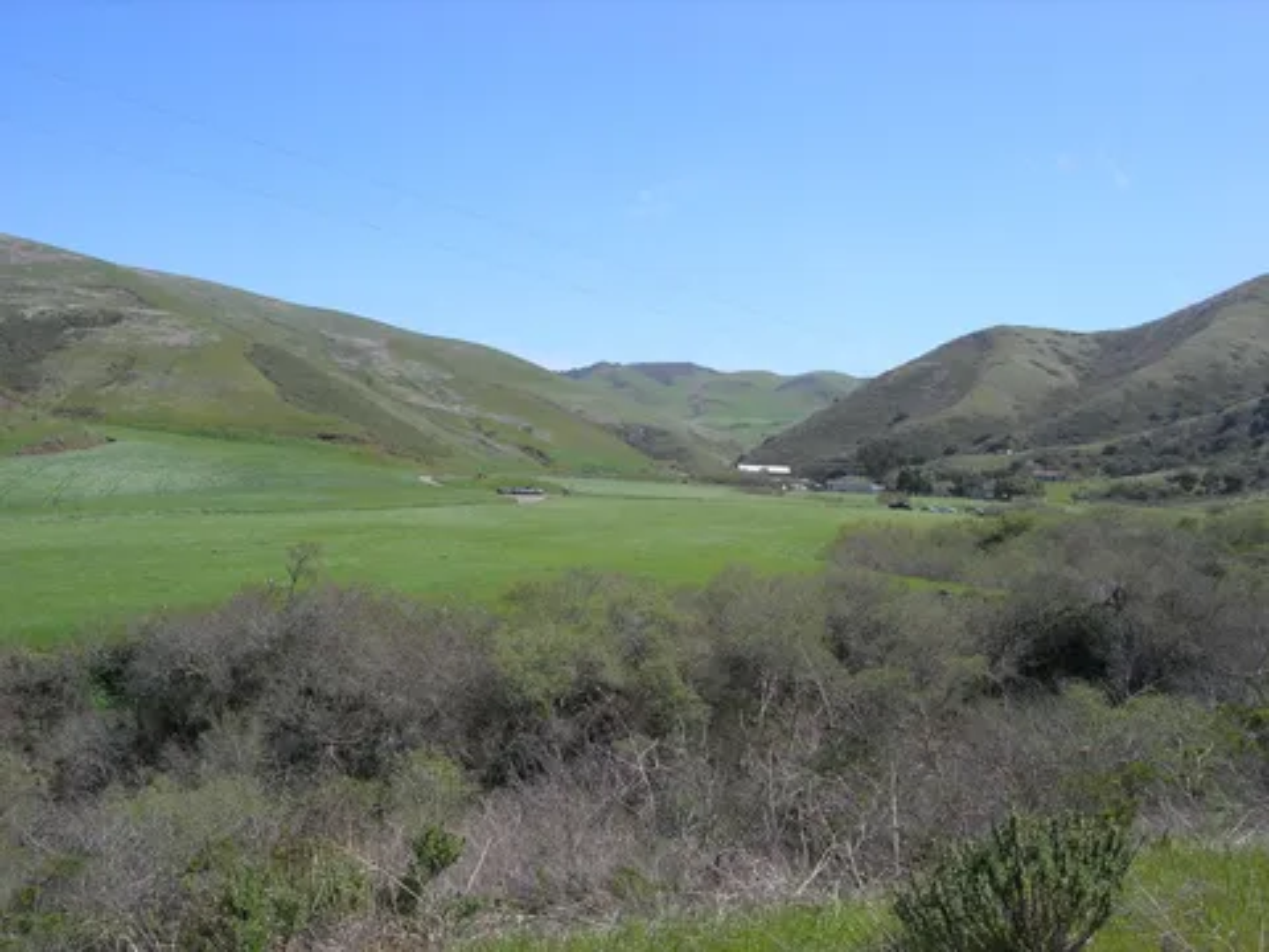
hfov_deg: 49.0
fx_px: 1393
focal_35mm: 38
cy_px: 476
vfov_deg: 37.7
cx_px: 634
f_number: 4.8
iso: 64
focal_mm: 7.8
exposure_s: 1/508
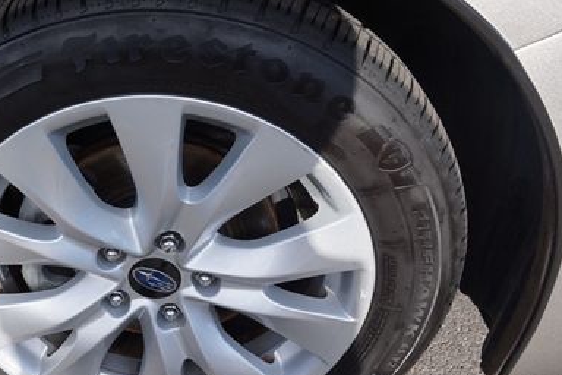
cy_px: 193
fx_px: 624
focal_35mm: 40
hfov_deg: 46.2
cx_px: 121
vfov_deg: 33.4
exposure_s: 1/200
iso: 100
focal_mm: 16
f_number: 5.6
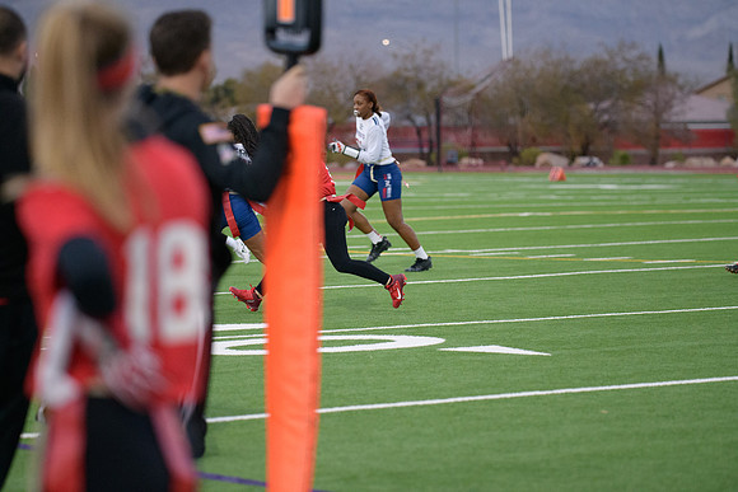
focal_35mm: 145
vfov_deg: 9.5
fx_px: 2973
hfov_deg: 14.2
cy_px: 246
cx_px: 369
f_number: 2.8
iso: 4000
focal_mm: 145
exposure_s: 1/3200
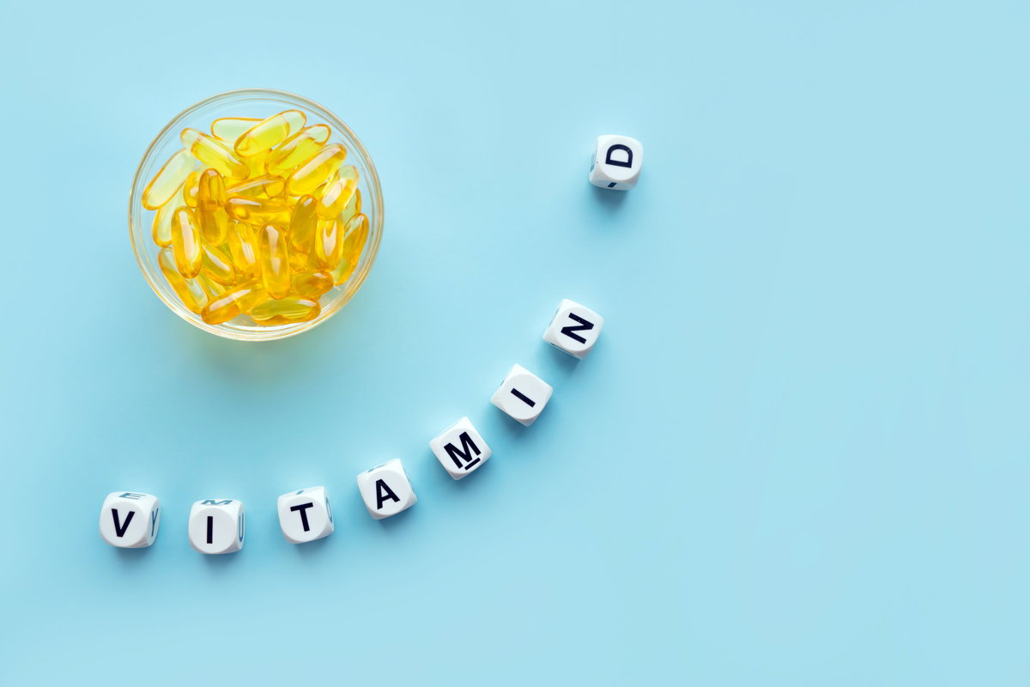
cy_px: 344
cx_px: 515
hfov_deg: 55.1
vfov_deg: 38.4
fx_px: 987
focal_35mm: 34
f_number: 8
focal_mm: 23
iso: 100
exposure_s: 1/25
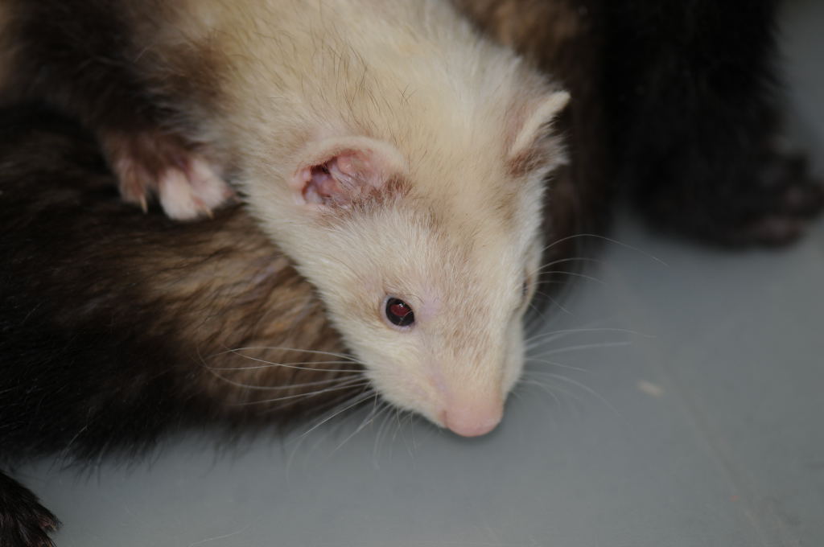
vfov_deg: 8.7
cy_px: 274
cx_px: 412
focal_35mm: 158
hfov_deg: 13.1
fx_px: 3600
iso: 200
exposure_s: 1/60
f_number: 3.5
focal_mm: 105
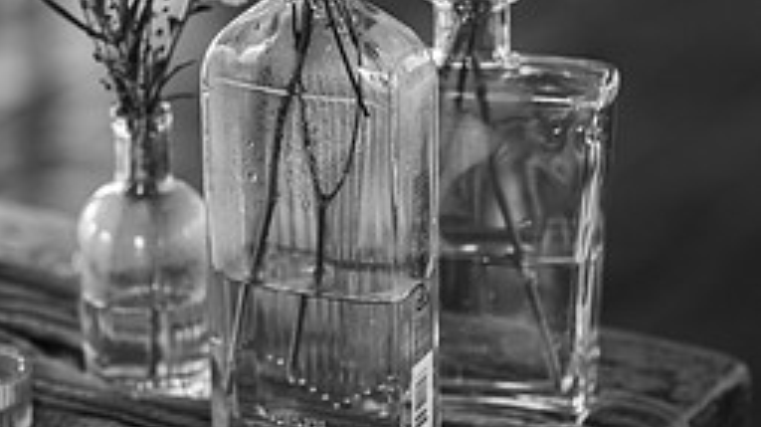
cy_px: 119
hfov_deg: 13.7
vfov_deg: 7.7
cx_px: 318
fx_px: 3166
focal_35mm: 157
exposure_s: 1/200
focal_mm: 85
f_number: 2.5
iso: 500
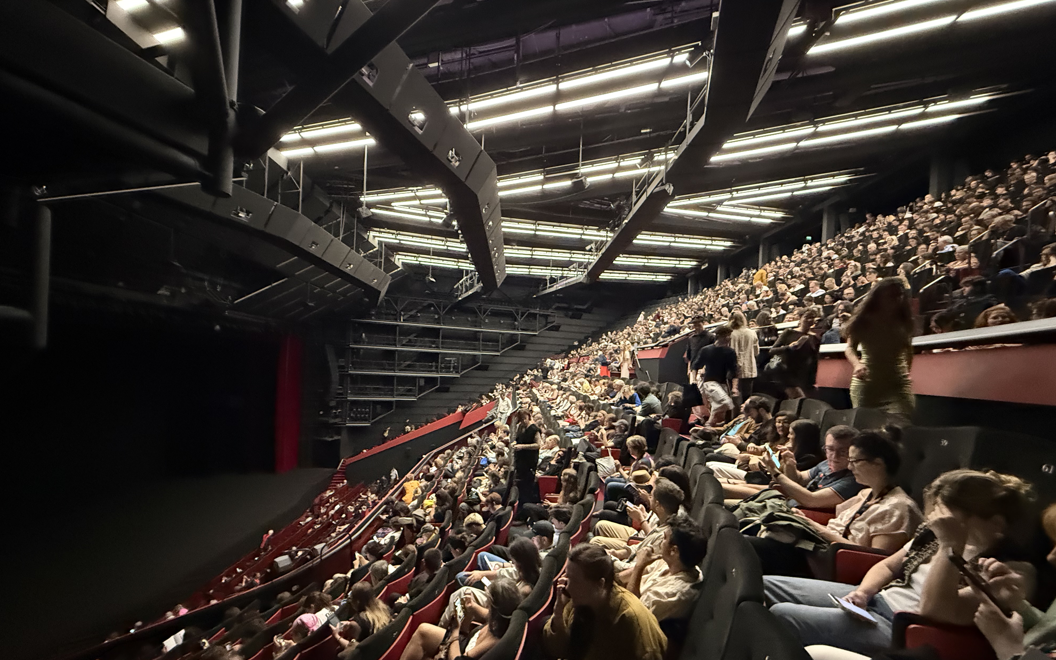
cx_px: 531
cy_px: 369
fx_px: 432
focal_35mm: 15
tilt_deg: -0.1
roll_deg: -2.5
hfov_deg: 101.5
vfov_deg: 74.5
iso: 1250
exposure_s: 1/33
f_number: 2.2
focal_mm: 2.22
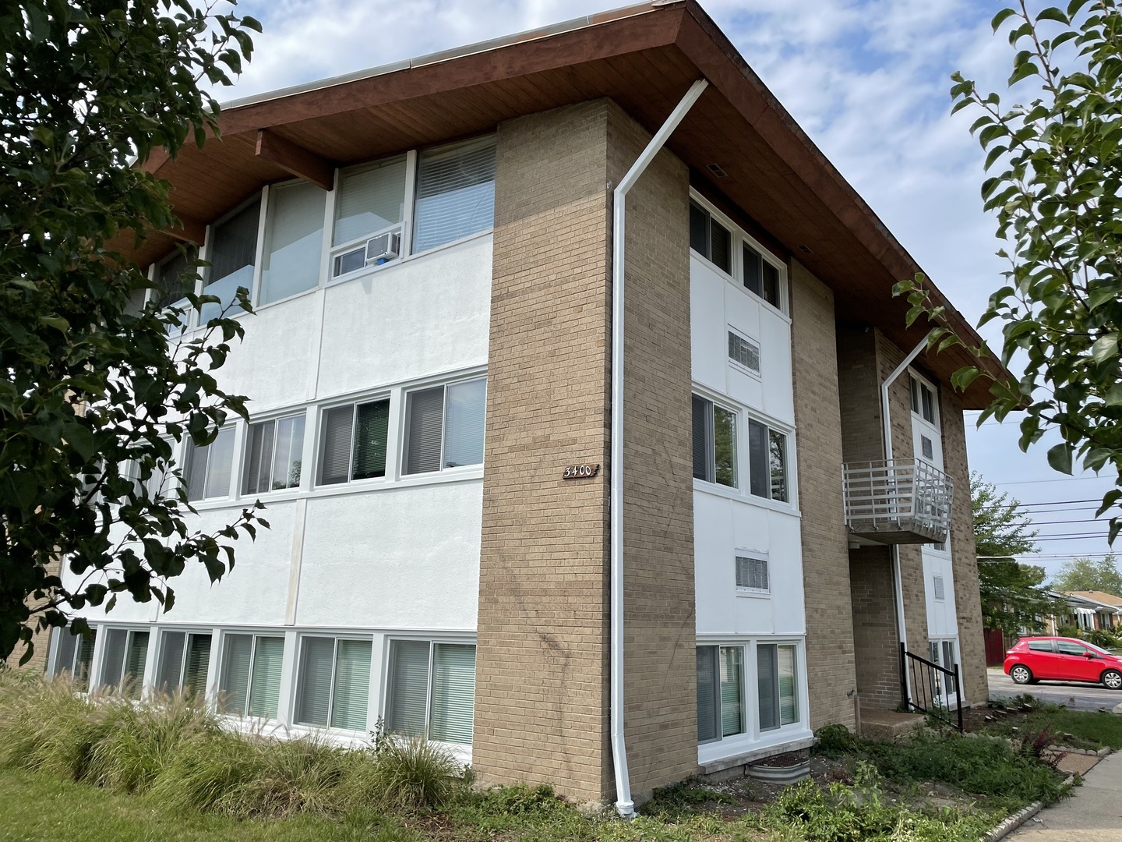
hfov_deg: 67.3
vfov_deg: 53.1
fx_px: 843
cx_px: 561
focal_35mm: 26
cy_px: 421
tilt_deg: +13.7
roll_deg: -1.6
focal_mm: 4.2
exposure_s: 1/4292
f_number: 1.6
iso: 32
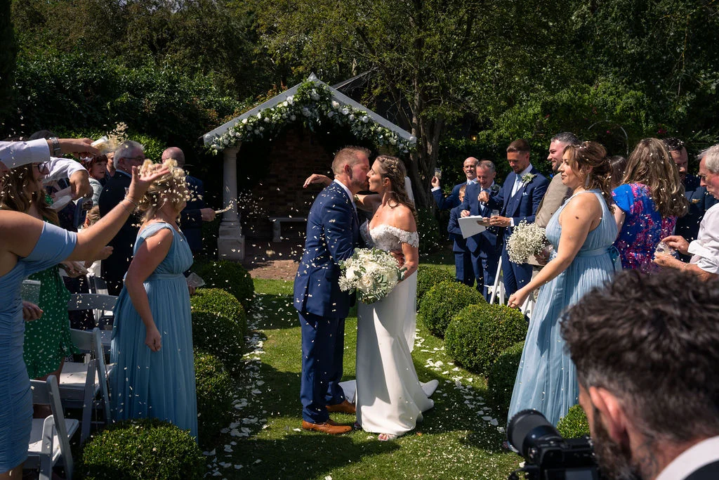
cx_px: 360
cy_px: 240
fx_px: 639
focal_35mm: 32
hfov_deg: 58.7
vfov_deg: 41.1
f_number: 7.1
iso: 125
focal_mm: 32
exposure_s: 1/400
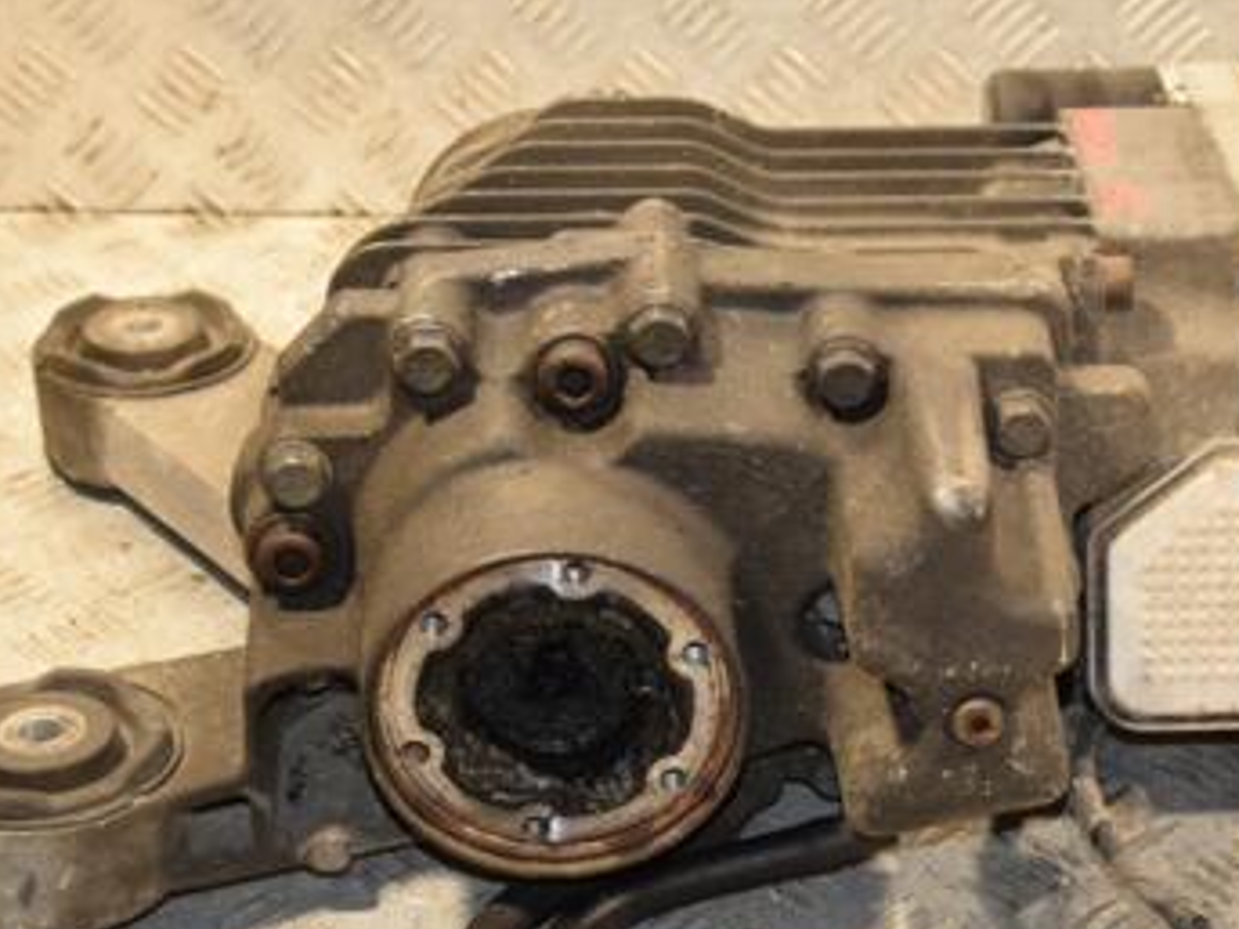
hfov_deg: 20.4
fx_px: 3435
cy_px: 484
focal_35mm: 96
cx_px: 755
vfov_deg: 15.4
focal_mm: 38
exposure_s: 1/200
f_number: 5
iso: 800
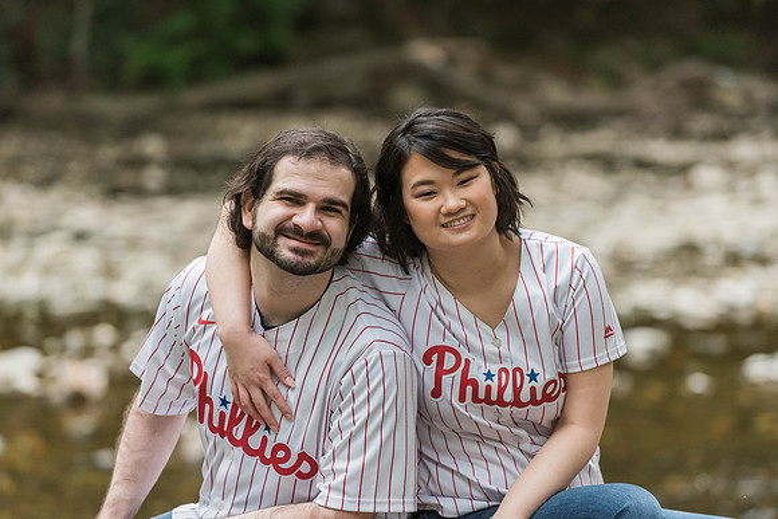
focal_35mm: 186
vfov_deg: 7.4
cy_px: 255
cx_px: 393
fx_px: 4029
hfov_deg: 11.0
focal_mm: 180
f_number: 4
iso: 2000
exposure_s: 1/640
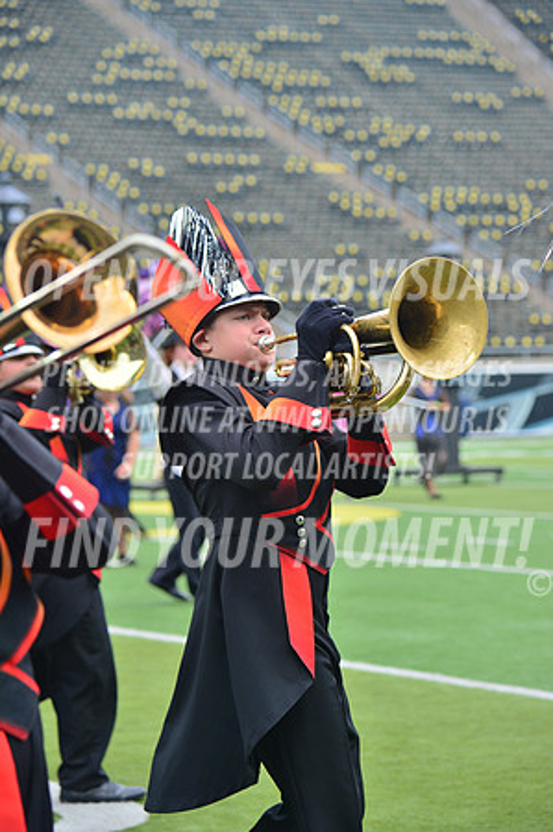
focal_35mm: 125
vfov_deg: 16.4
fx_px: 2887
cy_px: 416
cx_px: 276
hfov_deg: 10.9
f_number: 5.6
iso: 200
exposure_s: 1/640
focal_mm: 125
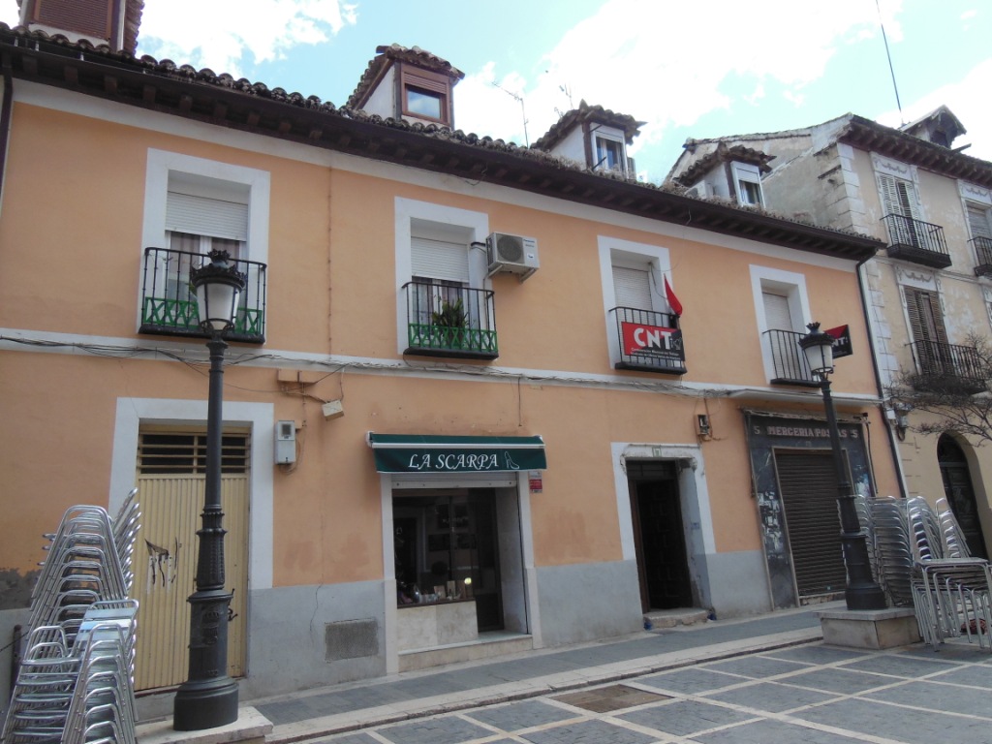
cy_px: 372
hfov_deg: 69.4
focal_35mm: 25
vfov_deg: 54.9
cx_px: 496
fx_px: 716
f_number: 3.5
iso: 200
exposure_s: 1/640
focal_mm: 4.5
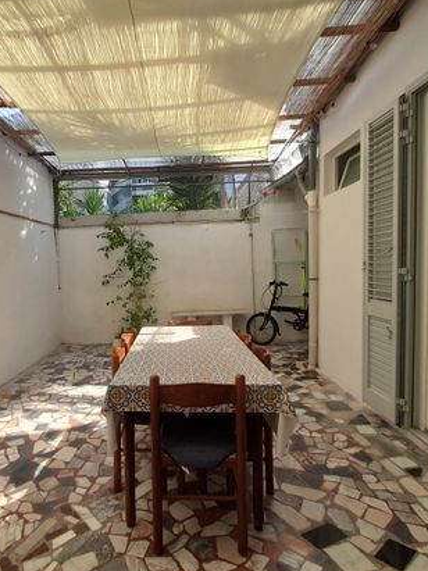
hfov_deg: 67.8
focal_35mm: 19
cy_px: 275
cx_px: 167
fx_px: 313
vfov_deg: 84.6
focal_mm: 1.42
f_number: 2.2
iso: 40
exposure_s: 1/327
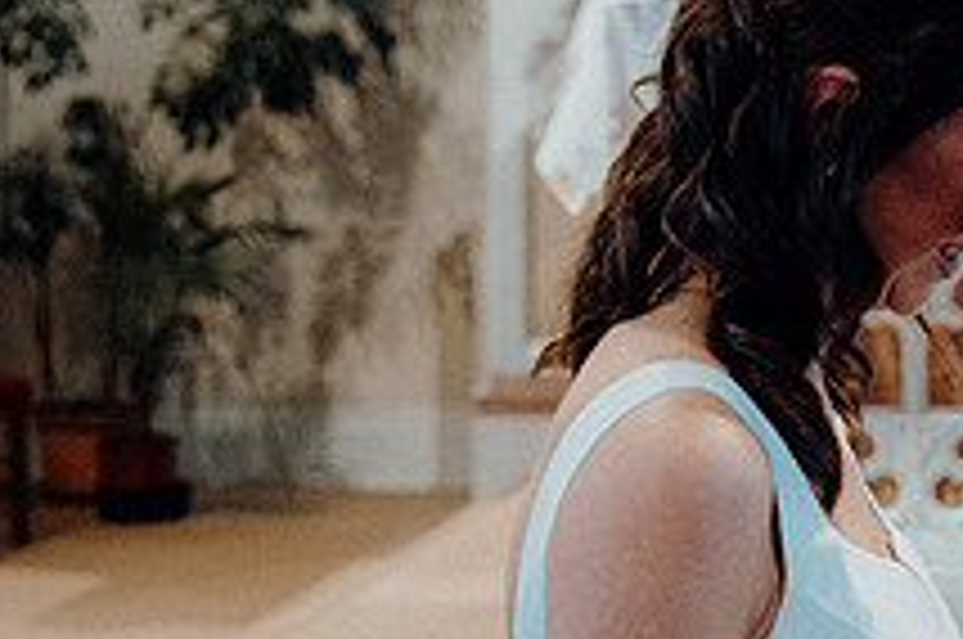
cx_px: 1287
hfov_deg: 11.0
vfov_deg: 7.5
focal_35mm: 182
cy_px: 547
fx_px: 4861
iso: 3200
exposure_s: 1/160
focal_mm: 45
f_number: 3.5
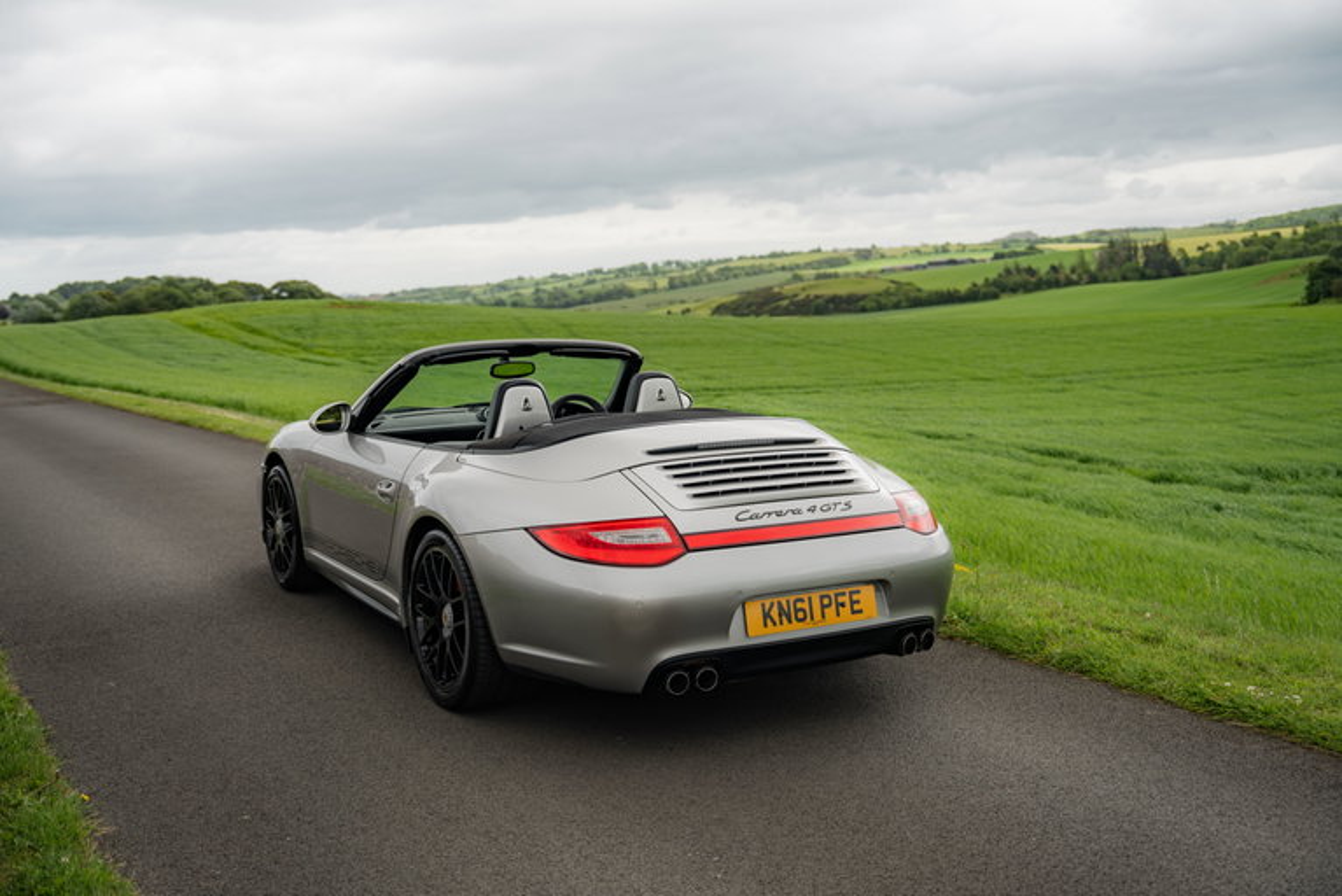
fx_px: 1417
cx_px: 671
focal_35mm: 38
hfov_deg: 50.7
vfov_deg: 35.1
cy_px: 448
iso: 100
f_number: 2.8
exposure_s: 1/320
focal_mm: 38
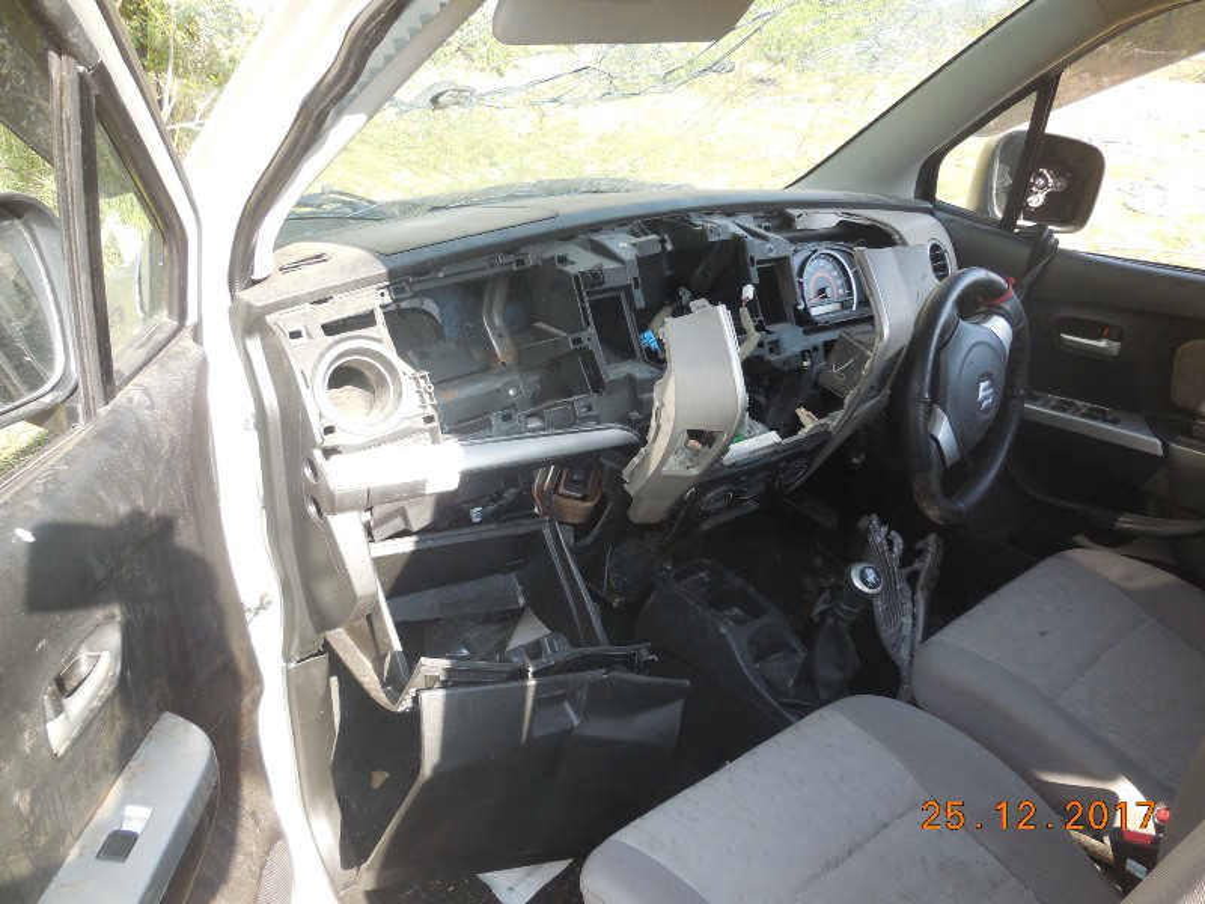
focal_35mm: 25
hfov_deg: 69.4
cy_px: 452
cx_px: 602
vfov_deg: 54.9
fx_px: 870
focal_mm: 4.5
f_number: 3.1
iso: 220
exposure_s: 1/250
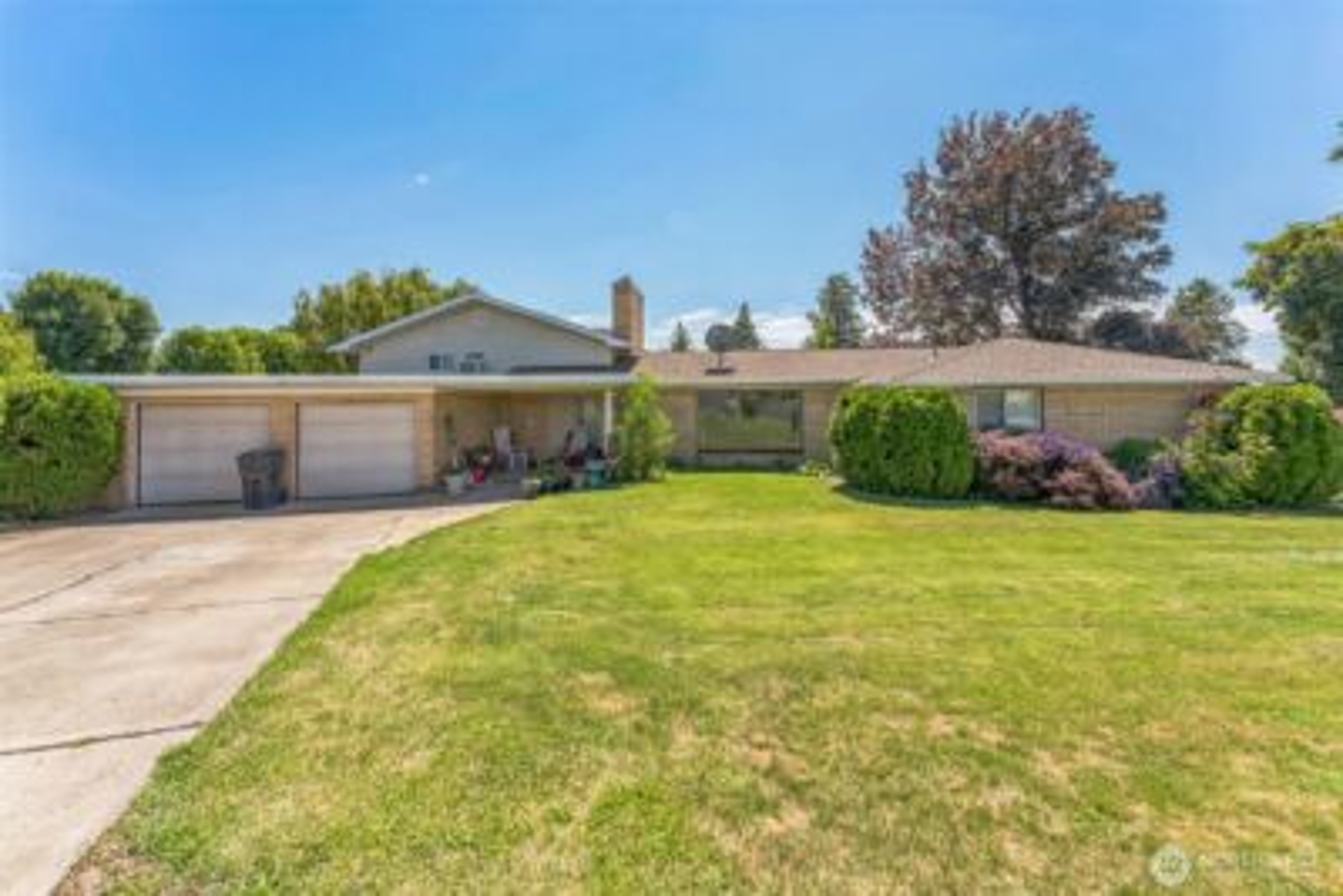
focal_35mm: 15
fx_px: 560
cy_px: 448
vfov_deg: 77.4
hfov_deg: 100.4
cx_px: 672
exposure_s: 1/320
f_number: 8
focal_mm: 15
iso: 200
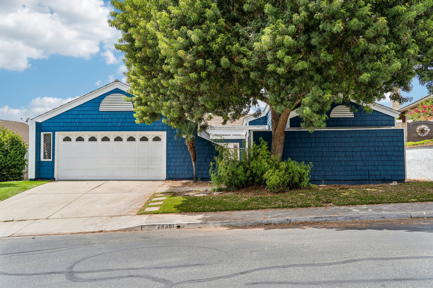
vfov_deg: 43.6
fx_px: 361
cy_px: 144
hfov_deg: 61.9
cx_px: 216
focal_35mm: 30
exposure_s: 1/320
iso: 125
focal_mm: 30
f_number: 8
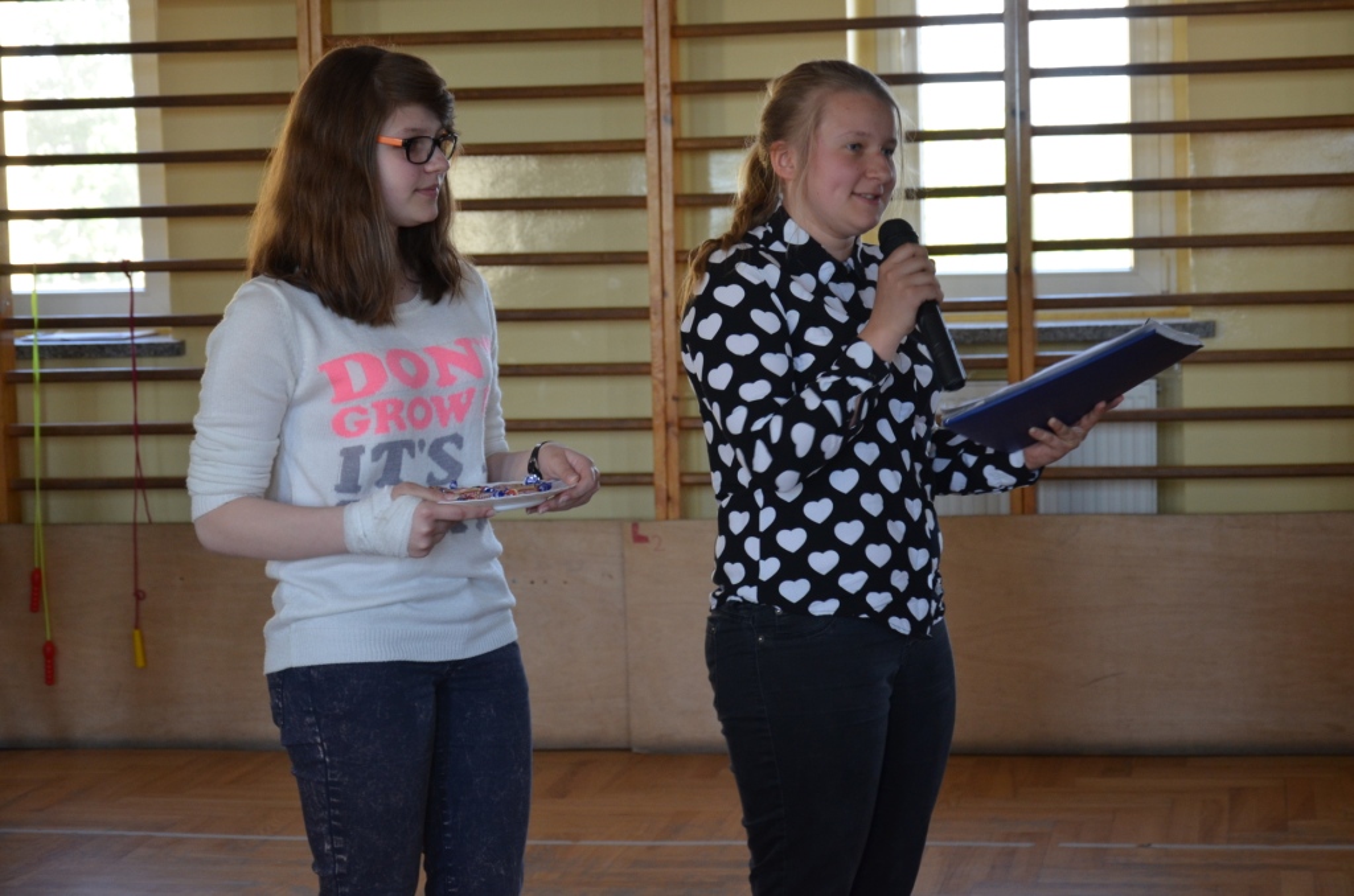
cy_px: 448
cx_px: 677
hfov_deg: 23.4
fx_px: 3265
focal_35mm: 87
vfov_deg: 15.6
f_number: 5
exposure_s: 1/60
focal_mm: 58
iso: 640
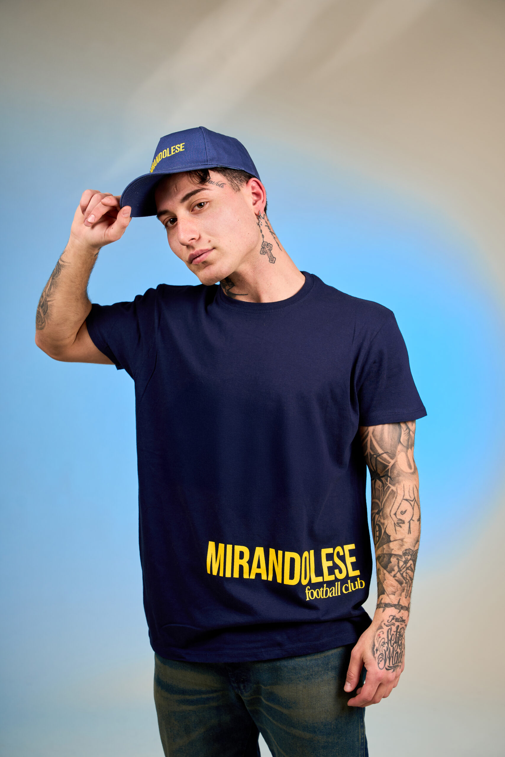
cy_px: 378
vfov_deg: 33.4
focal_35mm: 60
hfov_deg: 22.6
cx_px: 252
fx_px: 1262
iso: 100
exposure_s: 1/125
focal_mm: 60
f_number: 5.6
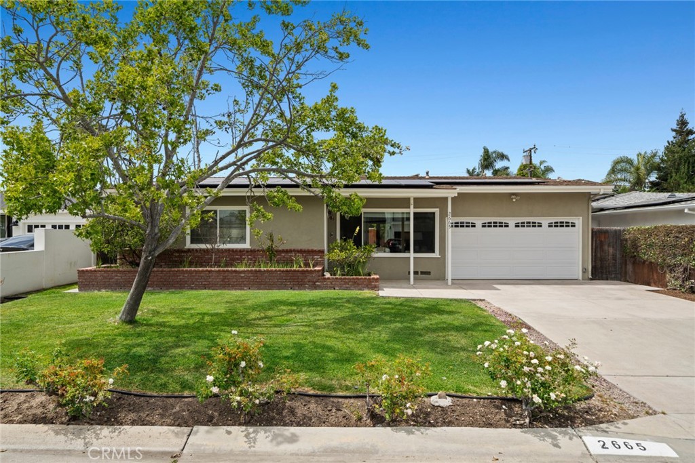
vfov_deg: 57.2
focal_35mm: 22
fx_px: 425
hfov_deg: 78.6
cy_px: 232
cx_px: 348
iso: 100
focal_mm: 22
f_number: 8
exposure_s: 1/320
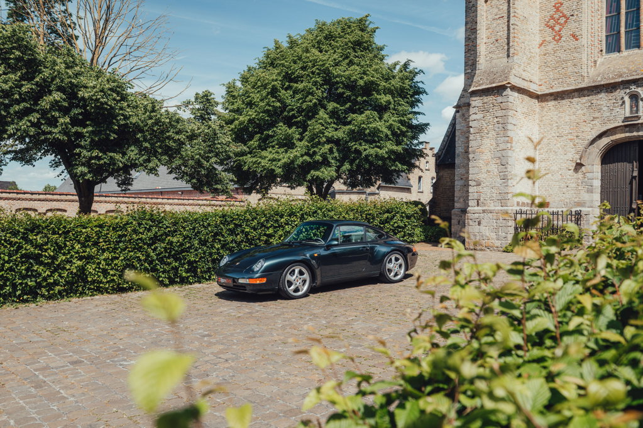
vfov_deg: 41.1
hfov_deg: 58.7
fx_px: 571
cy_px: 214
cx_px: 322
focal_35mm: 32
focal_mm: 32
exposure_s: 1/125
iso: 100
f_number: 5.6
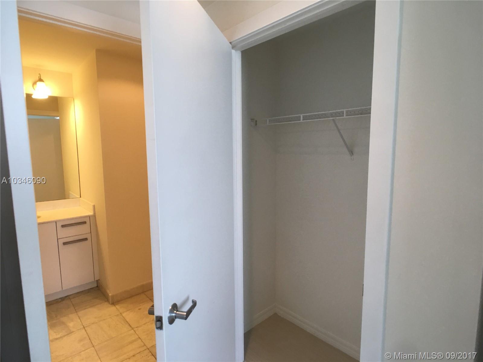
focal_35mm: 29
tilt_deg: -6.1
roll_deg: +0.1
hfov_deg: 61.7
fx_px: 405
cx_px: 242
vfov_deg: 48.2
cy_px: 181
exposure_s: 1/30
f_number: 2.2
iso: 32
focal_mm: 4.15
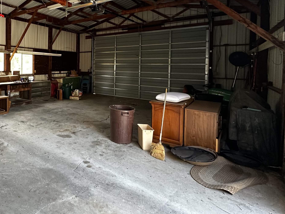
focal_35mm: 23
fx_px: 189
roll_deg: -0.5
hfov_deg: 67.4
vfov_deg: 57.4
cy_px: 69
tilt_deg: -1.0
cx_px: 59
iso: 320
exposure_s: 1/74
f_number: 2.2
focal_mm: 2.22
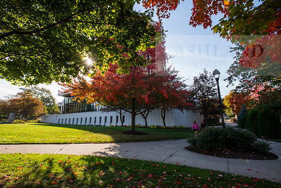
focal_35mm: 19
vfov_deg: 64.6
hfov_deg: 86.9
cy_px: 94
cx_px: 140
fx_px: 148
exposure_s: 1/125
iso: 800
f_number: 18
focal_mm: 19
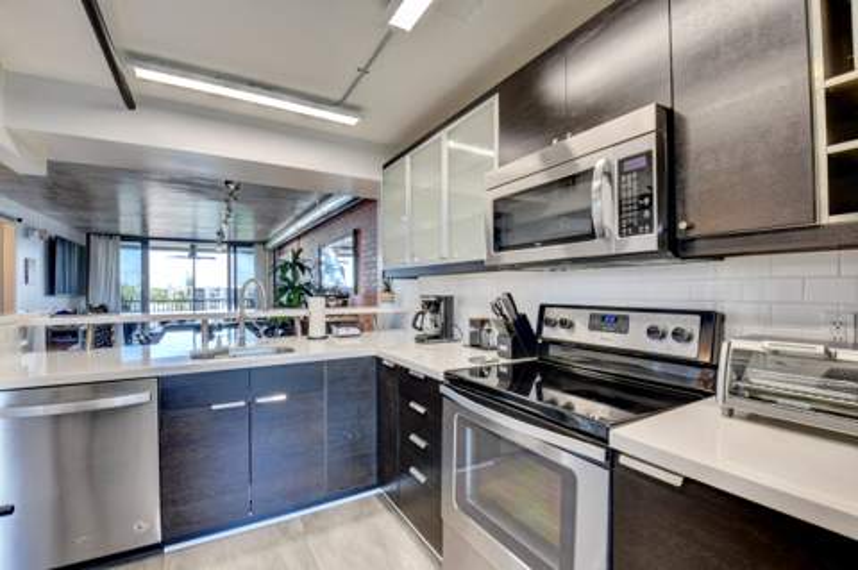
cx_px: 429
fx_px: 357
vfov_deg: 77.2
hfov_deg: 100.4
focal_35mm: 15
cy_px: 285
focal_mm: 10
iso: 640
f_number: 8
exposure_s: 1/20
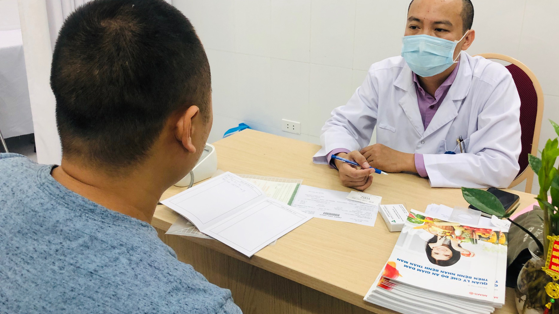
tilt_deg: -17.5
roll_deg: -0.2
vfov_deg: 35.4
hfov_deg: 59.4
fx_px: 489
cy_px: 117
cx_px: 302
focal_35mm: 33
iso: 40
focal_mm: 4
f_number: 1.8
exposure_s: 1/25
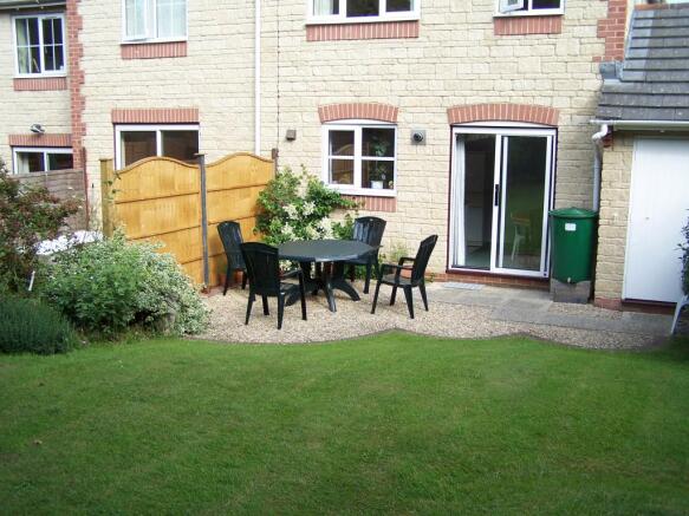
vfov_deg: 37.7
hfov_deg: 49.0
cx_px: 344
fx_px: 756
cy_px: 258
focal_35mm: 38
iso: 80
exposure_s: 1/250
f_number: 2.8
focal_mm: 6.3
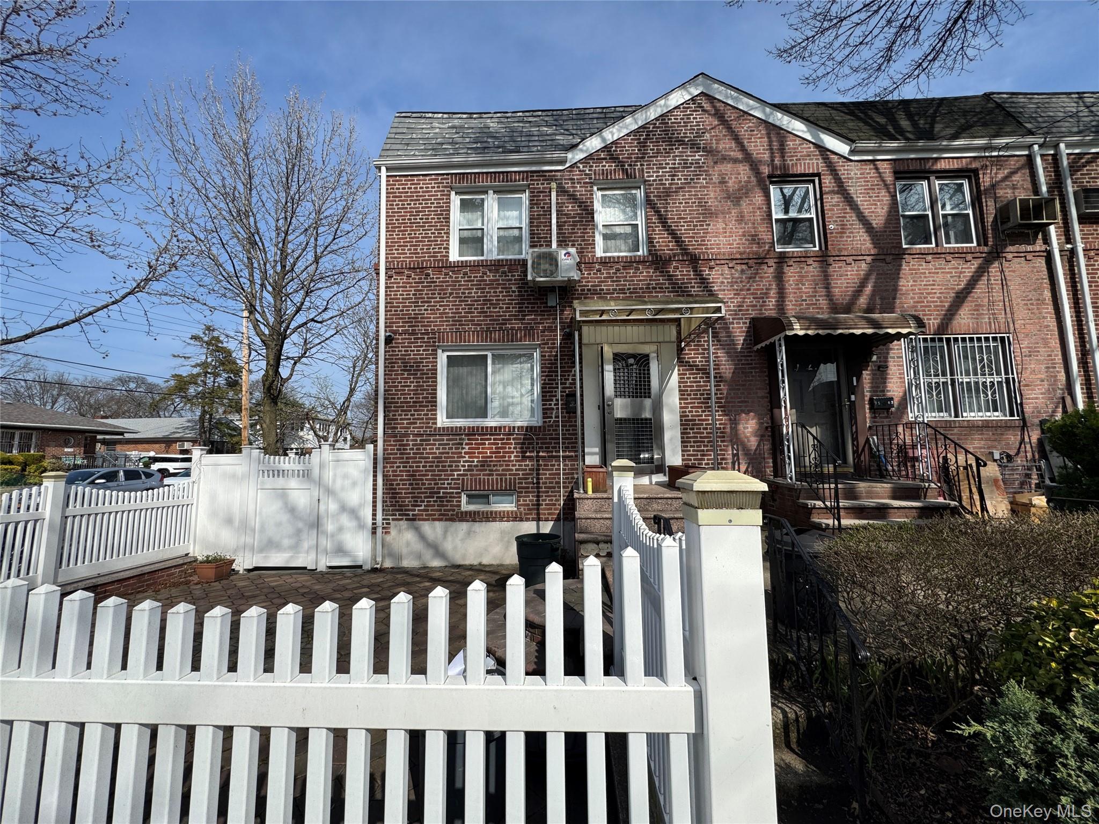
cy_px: 412
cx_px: 550
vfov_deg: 85.7
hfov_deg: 102.1
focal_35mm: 14
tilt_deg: +4.1
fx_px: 444
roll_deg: -0.1
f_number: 2.2
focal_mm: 2.22
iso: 40
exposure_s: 1/2208
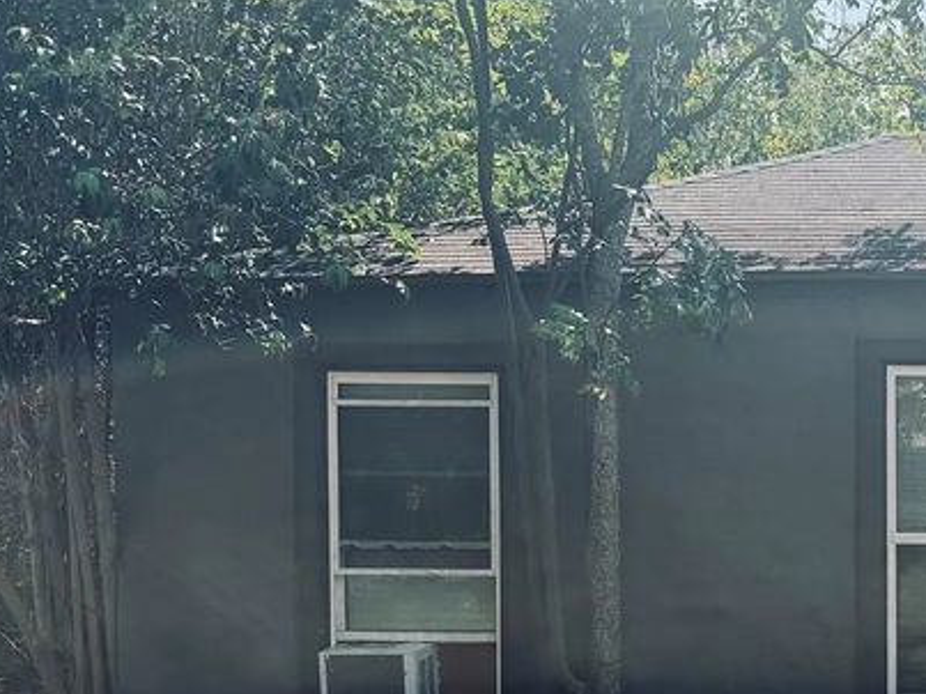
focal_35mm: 61
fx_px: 1631
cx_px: 1013
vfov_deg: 23.7
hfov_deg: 28.8
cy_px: 547
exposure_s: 1/1869
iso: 80
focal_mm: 6.76
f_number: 1.78
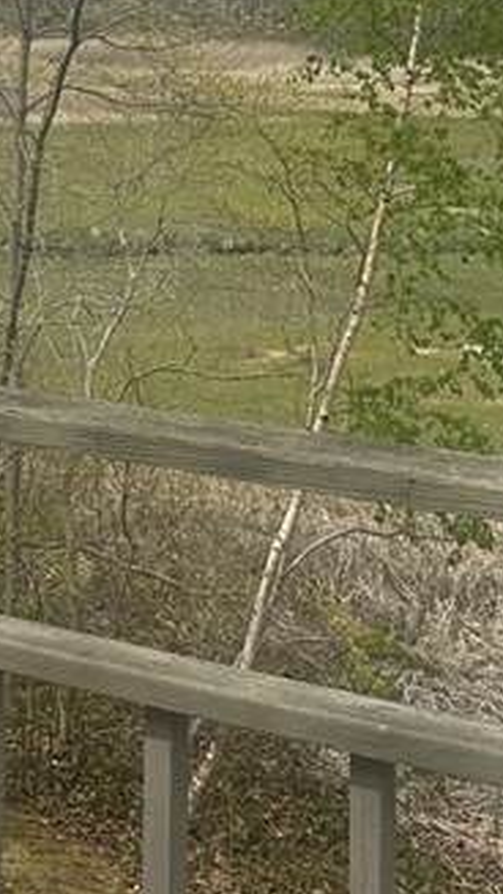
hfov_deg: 14.4
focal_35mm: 82
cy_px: -123
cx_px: -66
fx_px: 1944
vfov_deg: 24.0
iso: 80
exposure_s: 1/7576
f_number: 1.78
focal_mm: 6.86
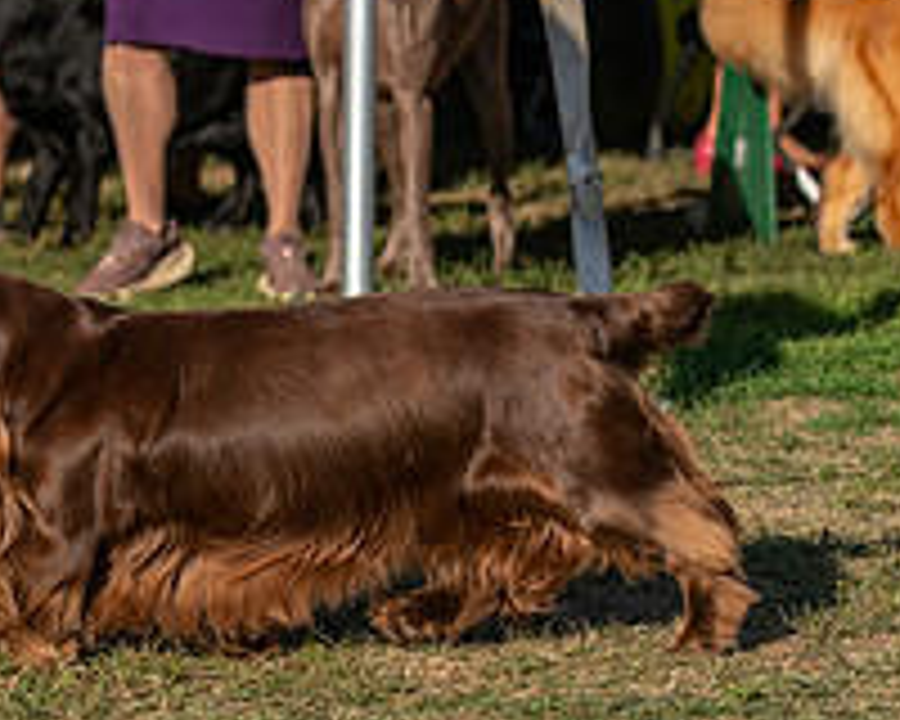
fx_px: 8524
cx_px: -110
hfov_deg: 6.0
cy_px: -63
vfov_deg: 4.8
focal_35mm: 320
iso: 100
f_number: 4.5
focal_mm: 101
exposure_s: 1/1250
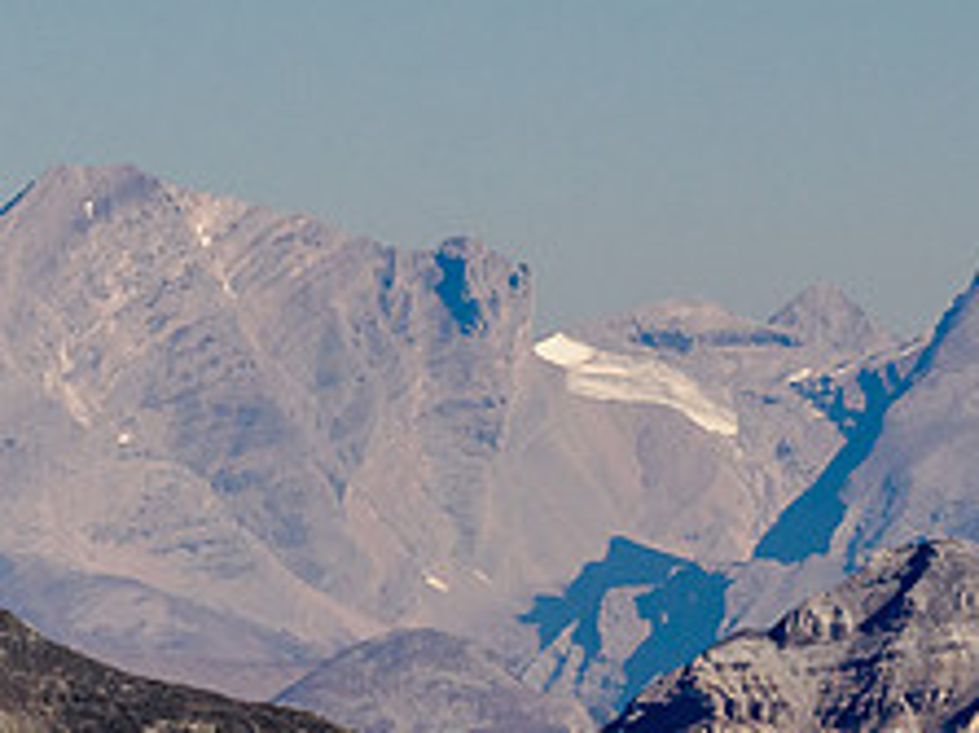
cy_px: 494
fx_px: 22076
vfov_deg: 1.9
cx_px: 465
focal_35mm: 781
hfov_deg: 2.5
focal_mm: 150
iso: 320
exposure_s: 1/320
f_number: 8
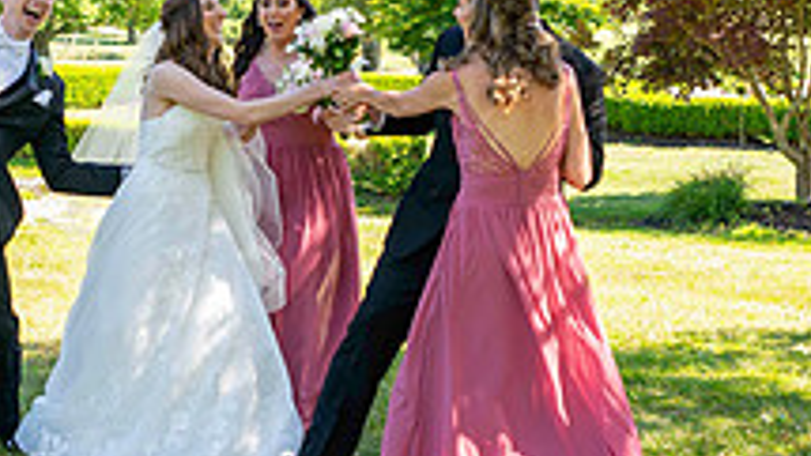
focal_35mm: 79
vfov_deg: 15.3
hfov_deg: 26.4
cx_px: 170
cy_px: 158
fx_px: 1699
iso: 100
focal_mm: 28
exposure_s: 1/250
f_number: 3.2
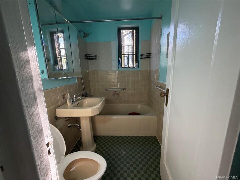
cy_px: 90
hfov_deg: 102.1
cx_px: 120
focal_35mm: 14
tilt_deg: -11.6
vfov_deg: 85.7
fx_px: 97
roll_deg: +1.6
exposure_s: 1/60
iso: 250
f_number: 2.2
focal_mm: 2.22
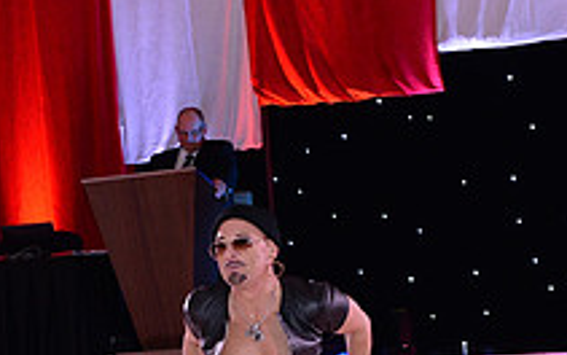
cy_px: 442
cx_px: 99
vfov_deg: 9.6
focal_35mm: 134
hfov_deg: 15.5
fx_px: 2071
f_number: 4.5
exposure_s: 1/250
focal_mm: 48
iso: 1600
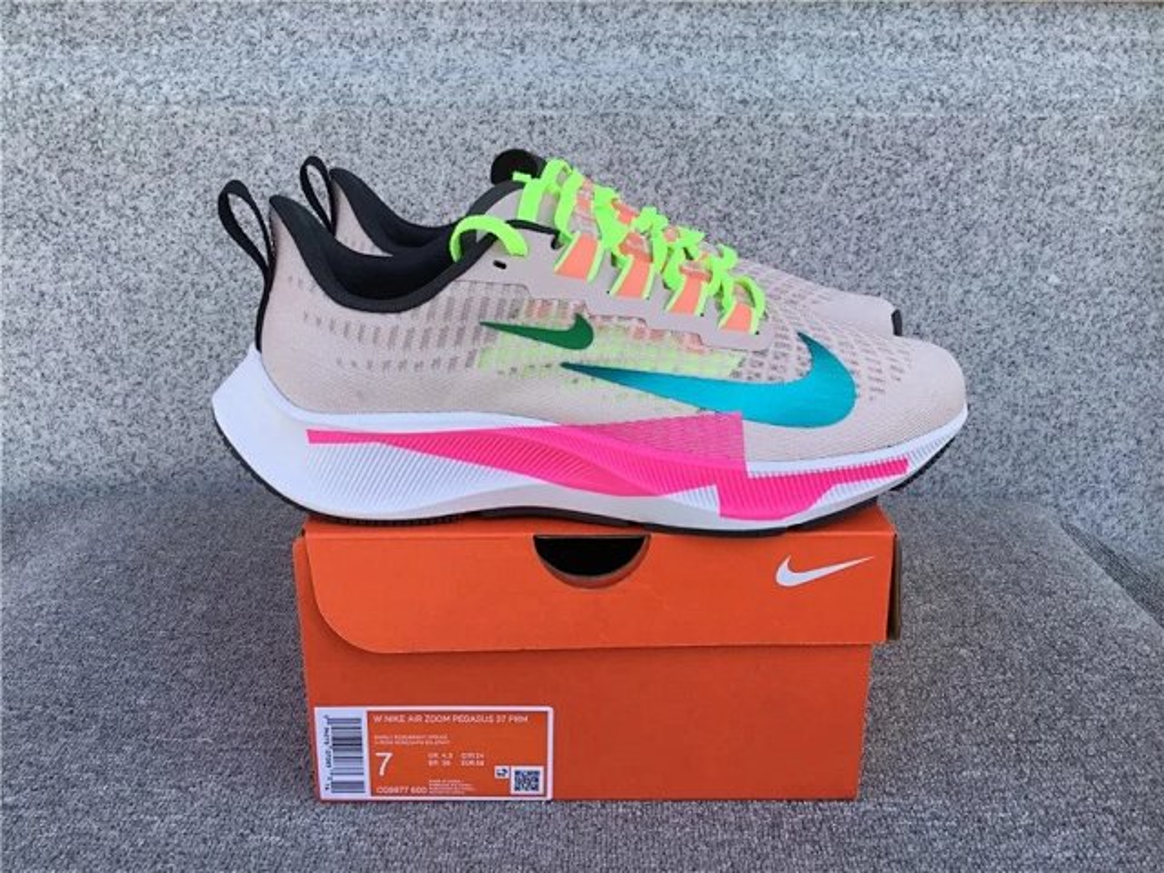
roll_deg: -0.1
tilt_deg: -19.2
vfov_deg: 45.4
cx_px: 582
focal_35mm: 31
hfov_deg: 58.4
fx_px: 1042
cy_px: 436
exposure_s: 1/314
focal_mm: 3.3
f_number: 2.4
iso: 25
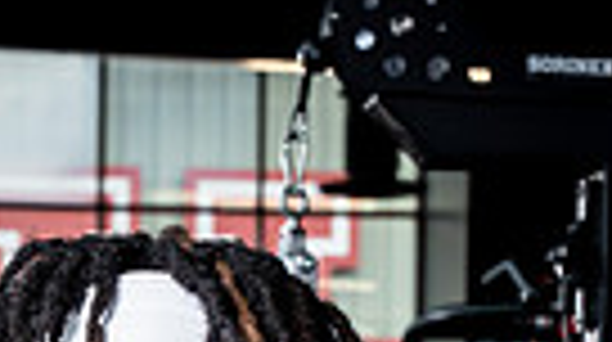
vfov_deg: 4.8
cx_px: 58
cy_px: 986
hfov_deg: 8.9
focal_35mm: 243
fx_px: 3937
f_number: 9
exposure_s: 1/250
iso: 640
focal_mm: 70
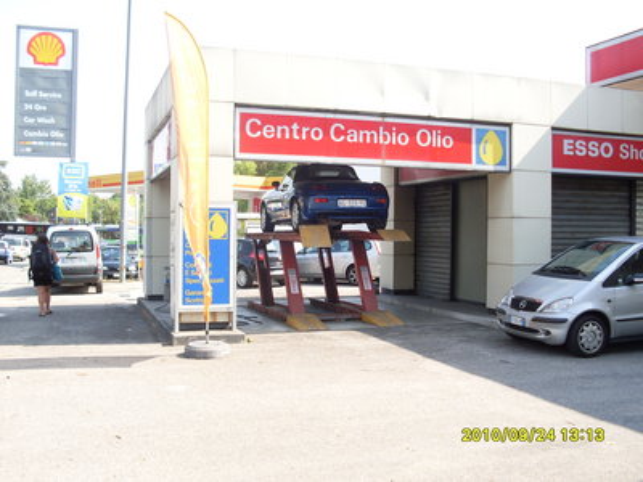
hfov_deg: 49.0
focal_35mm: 38
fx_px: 706
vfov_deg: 37.7
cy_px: 241
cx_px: 322
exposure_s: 1/350
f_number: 2.8
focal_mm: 6.3
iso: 80
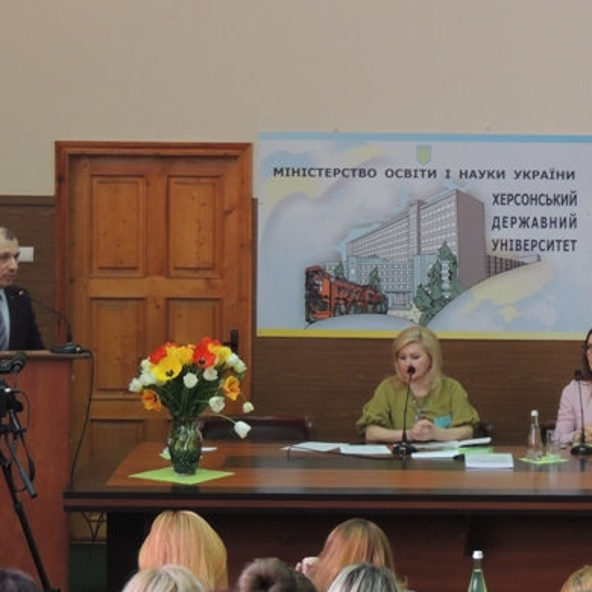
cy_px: 214
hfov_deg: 11.3
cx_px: 471
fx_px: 2980
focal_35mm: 154
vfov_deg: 11.3
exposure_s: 1/25
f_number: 4
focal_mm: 15.1
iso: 400
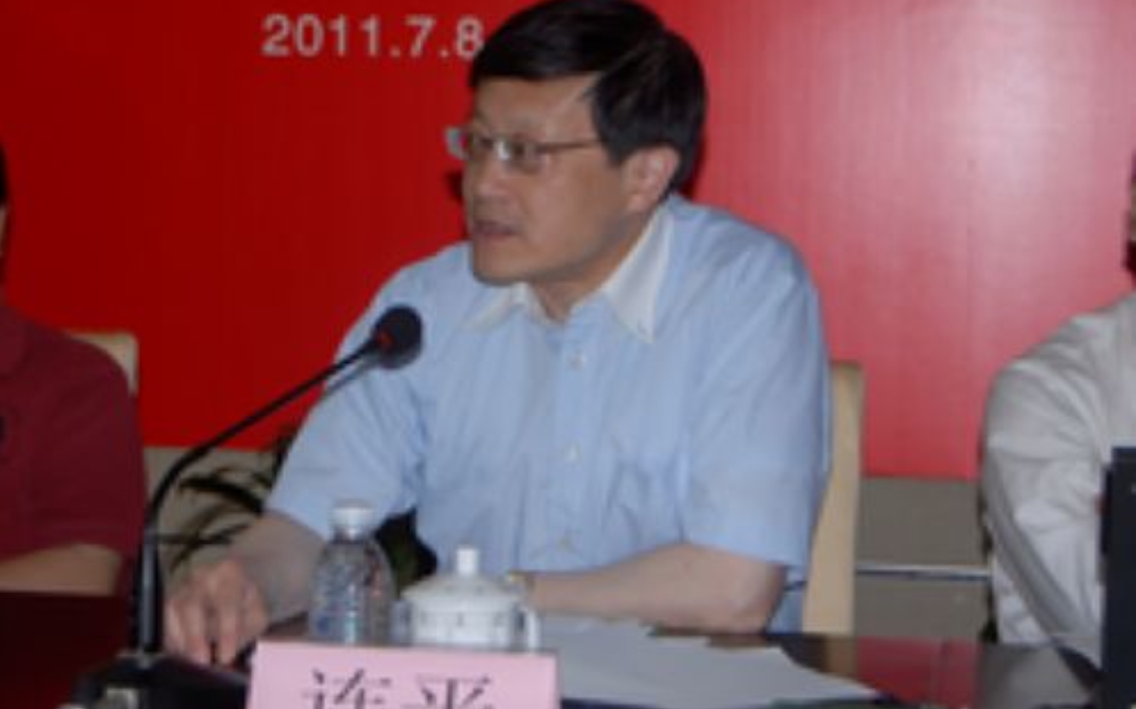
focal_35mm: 40
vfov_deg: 31.9
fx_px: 1238
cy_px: 358
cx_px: 569
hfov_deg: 49.3
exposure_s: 1/60
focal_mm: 26
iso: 100
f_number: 4
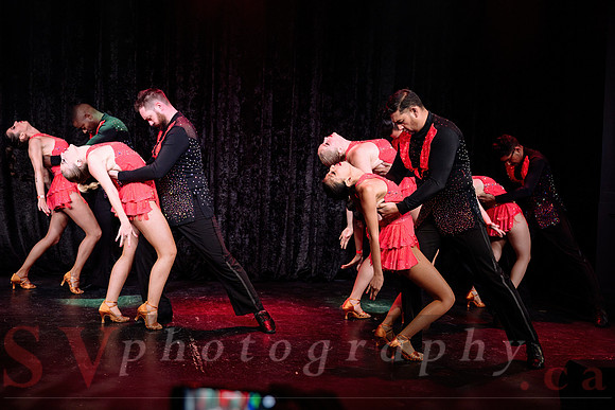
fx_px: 753
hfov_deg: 44.3
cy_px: 173
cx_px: 270
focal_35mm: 44
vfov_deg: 30.4
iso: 1600
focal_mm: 38
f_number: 3.2
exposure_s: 1/400
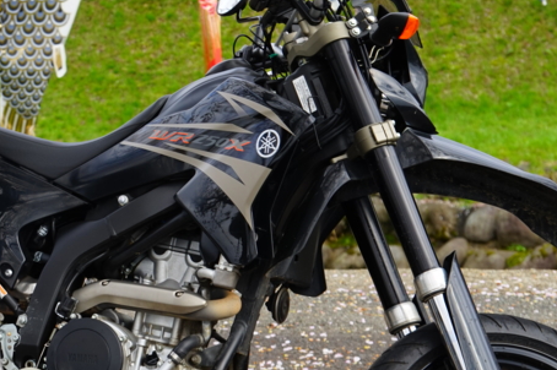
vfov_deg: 10.2
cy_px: 46
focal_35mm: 134
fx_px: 2072
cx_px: 121
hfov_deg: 15.2
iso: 100
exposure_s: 1/100
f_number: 7.1
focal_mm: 51
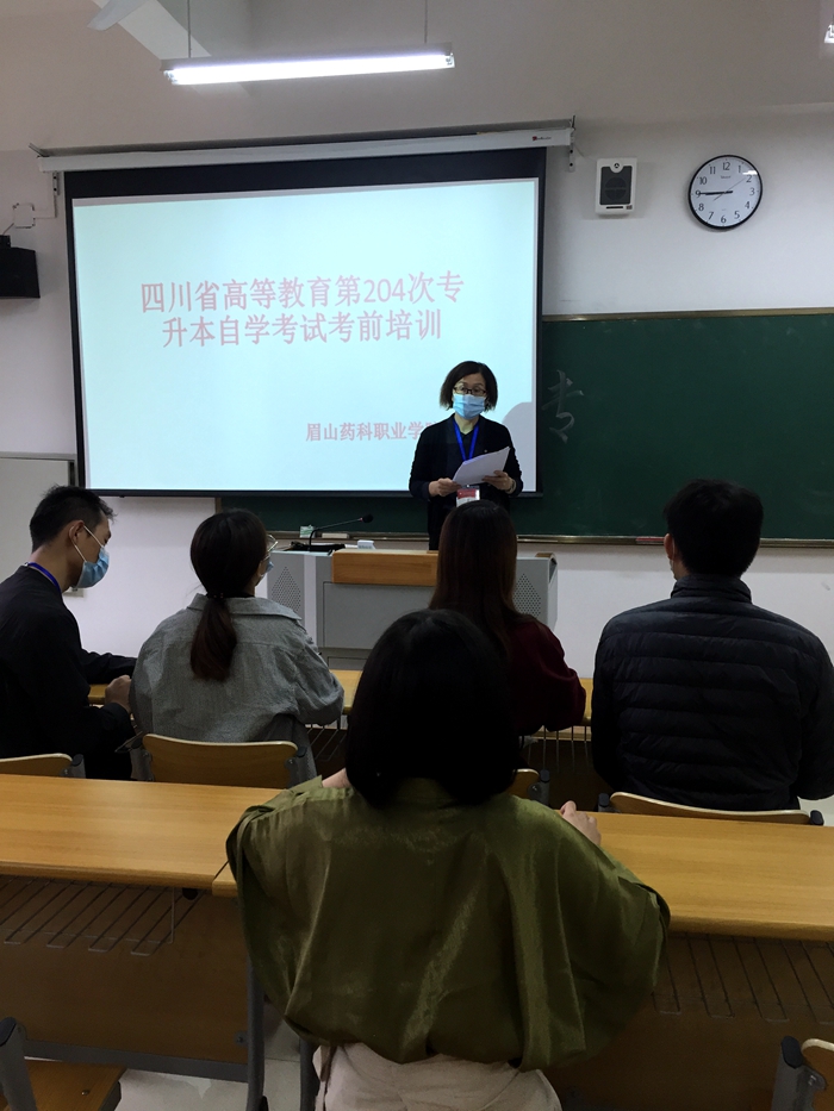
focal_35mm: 29
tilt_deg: -4.6
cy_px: 556
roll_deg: -0.7
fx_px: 931
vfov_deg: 61.7
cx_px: 417
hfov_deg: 48.2
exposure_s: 1/33
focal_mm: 4.15
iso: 40
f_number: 2.2
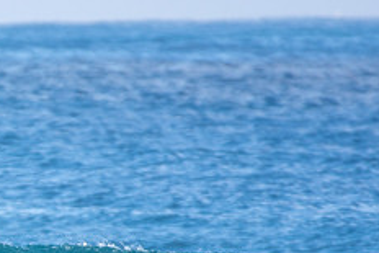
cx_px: -85
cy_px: 301
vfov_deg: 0.7
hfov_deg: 1.0
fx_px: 20762
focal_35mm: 1971
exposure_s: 1/640
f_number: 5.6
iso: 280
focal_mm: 500
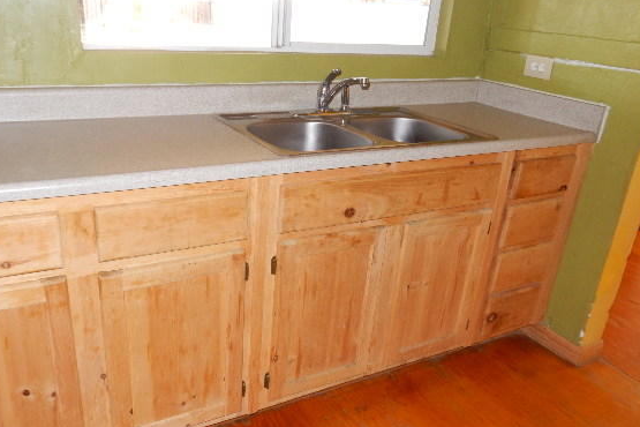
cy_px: 226
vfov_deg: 43.6
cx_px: 299
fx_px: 533
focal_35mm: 30
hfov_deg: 61.9
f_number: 3.7
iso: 200
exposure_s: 1/30
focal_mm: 4.5
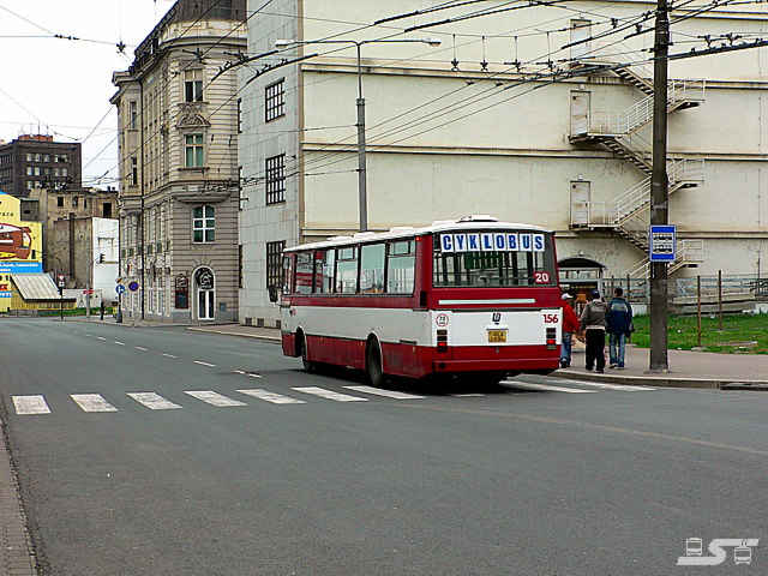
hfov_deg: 30.7
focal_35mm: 63
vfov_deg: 23.3
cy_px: 288
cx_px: 384
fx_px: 1398
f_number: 3.7
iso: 80
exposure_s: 1/100
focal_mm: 8.3
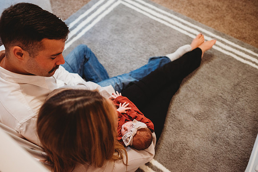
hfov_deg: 73.7
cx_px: 129
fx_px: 172
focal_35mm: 24
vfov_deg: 53.2
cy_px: 86
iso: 1250
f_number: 1.8
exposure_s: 1/160
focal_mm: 24
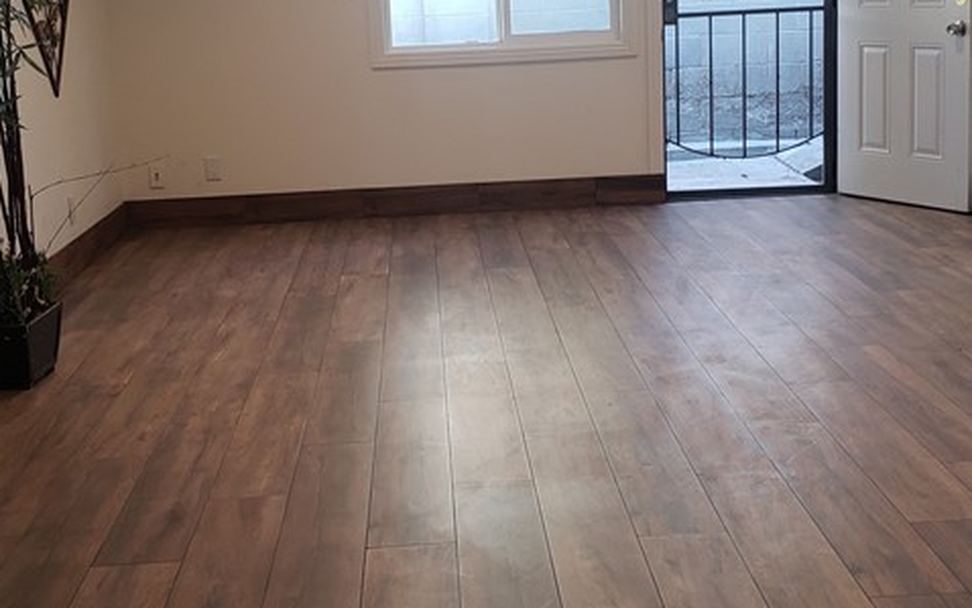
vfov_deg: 21.9
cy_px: 216
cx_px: 425
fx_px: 1563
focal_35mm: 59
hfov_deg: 34.5
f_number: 2.4
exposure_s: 1/50
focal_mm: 4.3
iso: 100
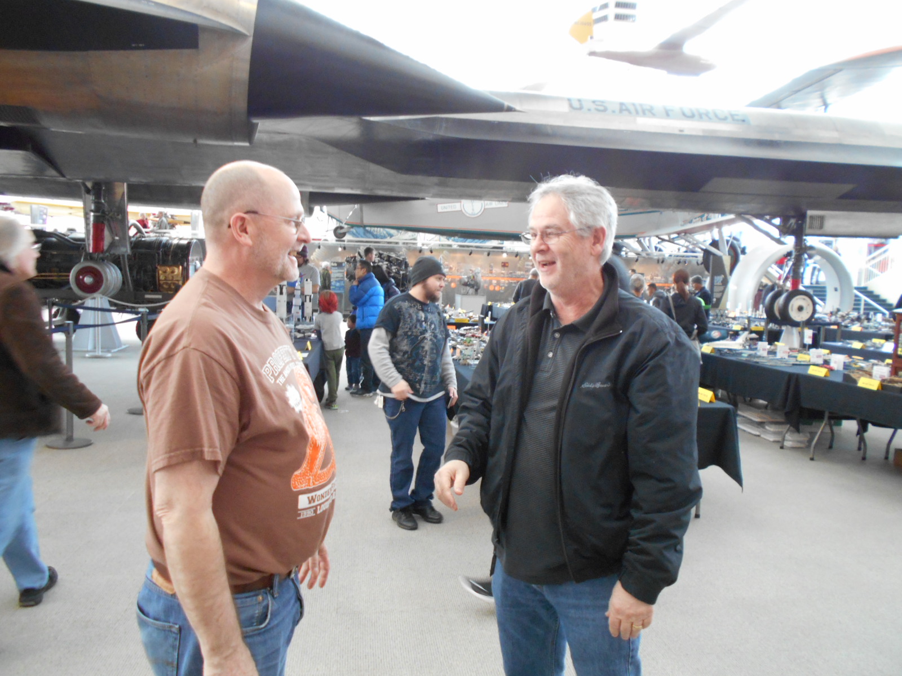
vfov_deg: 53.1
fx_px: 677
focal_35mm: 26
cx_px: 451
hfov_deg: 67.3
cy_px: 338
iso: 400
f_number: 3.2
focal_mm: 4.6
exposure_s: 1/30
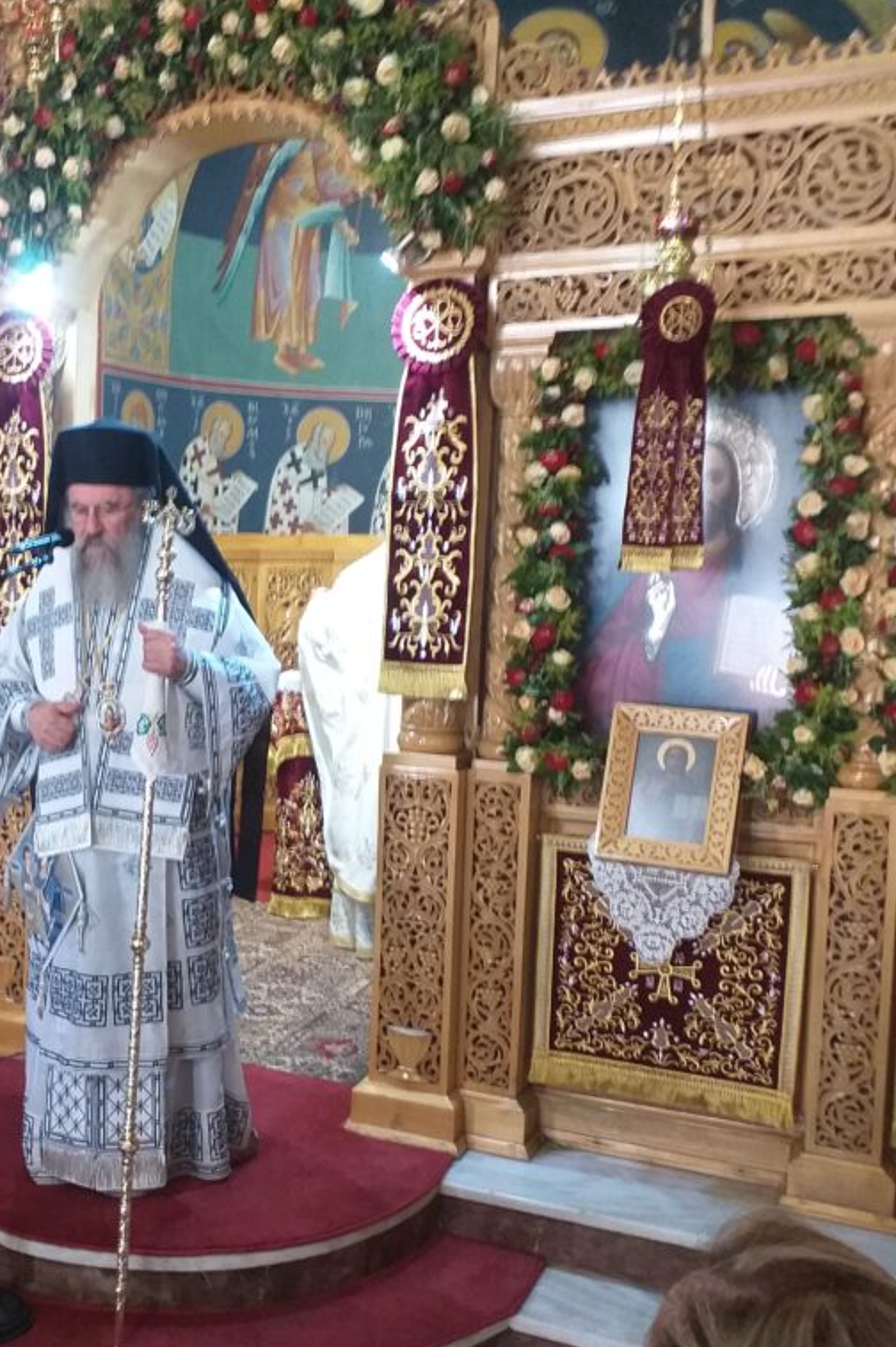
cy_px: 673
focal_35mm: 38
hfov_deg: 33.3
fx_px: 1420
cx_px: 98
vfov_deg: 50.7
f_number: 1.9
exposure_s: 1/25
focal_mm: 3.6
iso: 250
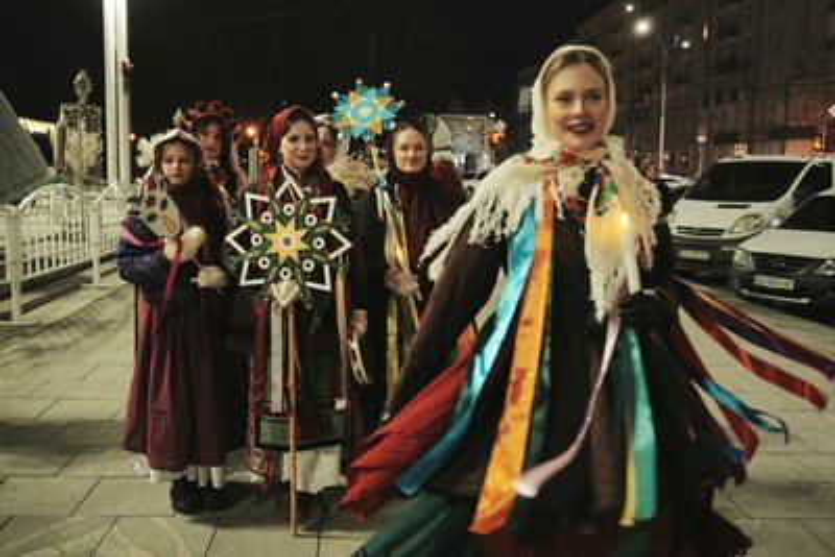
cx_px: 418
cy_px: 278
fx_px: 650
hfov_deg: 65.5
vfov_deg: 46.4
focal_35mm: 28
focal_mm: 28
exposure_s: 1/125
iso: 1600
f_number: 2.8
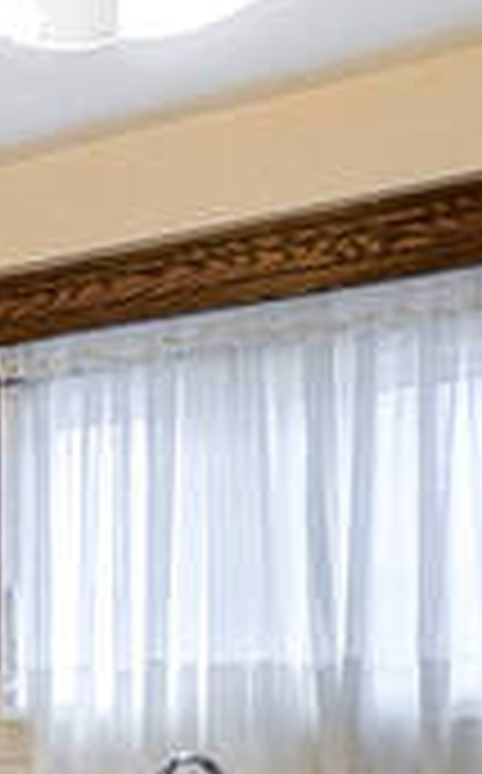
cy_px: 767
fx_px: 1202
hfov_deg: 13.9
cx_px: -739
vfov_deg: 32.9
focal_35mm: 57
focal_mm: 10
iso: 2000
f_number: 6.3
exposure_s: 1/30
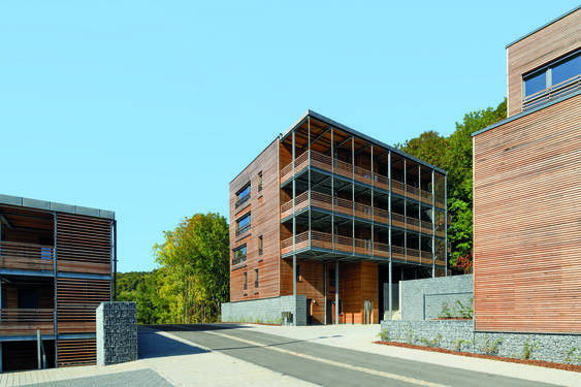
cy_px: 194
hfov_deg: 86.9
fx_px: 307
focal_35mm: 19
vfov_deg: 64.5
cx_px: 290
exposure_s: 1/125
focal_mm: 19
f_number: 11
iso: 100
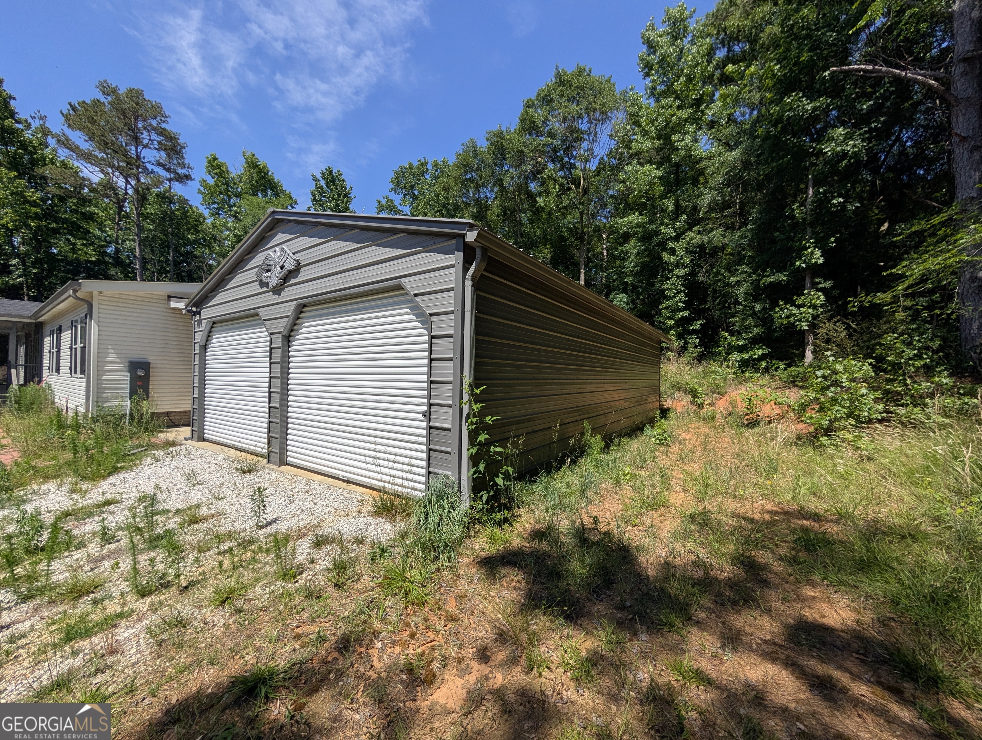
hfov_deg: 110.5
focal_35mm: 12
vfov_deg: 94.6
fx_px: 341
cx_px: 491
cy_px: 370
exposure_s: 1/3663
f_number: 1.7
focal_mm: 2.02
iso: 56
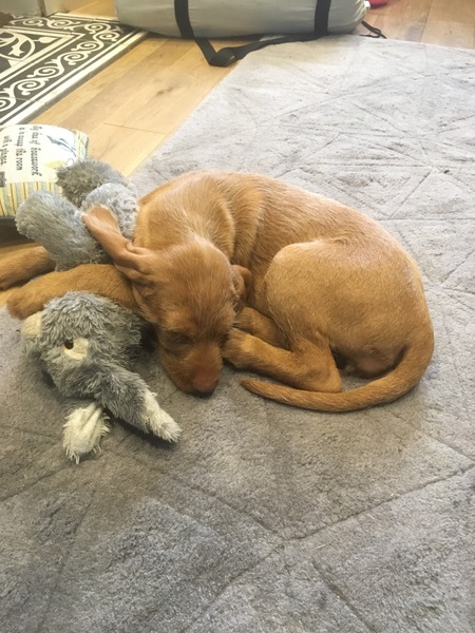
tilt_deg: -44.1
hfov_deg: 48.2
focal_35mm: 29
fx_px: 531
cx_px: 238
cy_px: 316
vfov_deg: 61.7
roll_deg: -1.2
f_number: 2.2
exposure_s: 1/25
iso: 200
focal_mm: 4.15
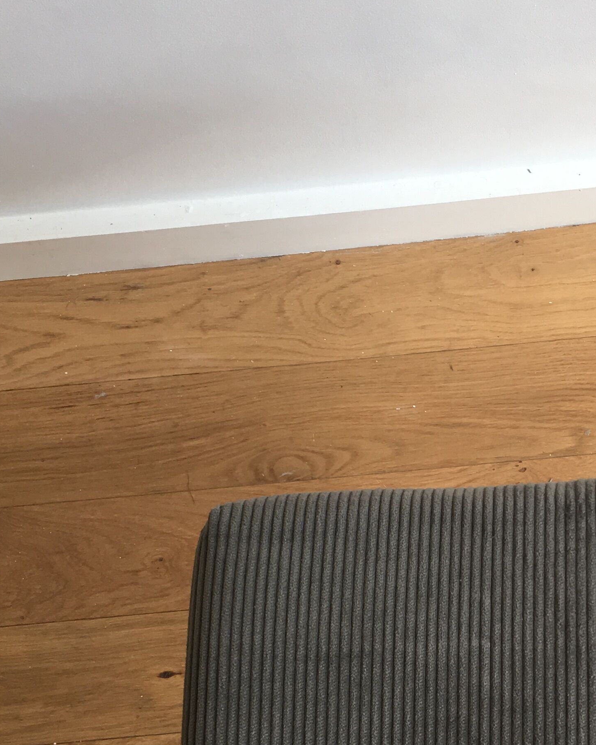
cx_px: 566
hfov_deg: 23.4
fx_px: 1389
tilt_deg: -81.2
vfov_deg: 29.4
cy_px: 583
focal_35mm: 63
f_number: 2.2
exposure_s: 1/100
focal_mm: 4.15
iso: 32
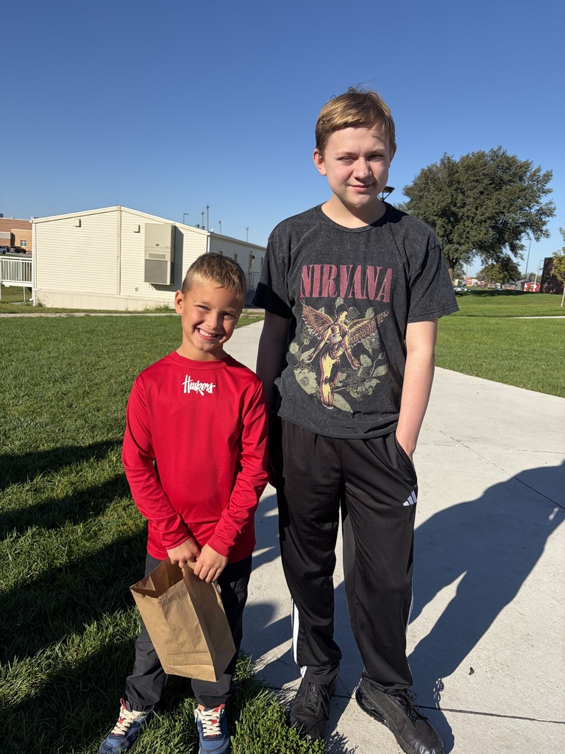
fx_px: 566
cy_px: 377
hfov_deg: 53.1
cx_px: 282
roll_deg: -4.2
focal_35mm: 26
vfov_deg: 67.3
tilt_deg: -11.1
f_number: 1.6
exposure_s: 1/3831
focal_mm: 5.96
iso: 50
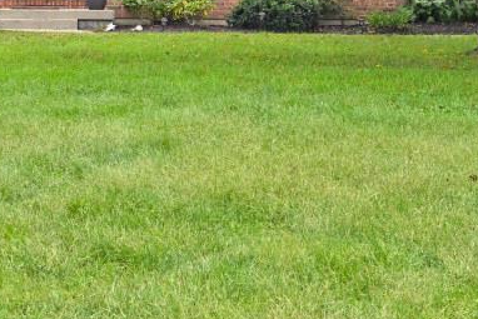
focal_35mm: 112
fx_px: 1487
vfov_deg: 12.0
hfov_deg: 18.0
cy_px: -70
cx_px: 60
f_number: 6.3
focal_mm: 28.5
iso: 100
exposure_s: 1/320
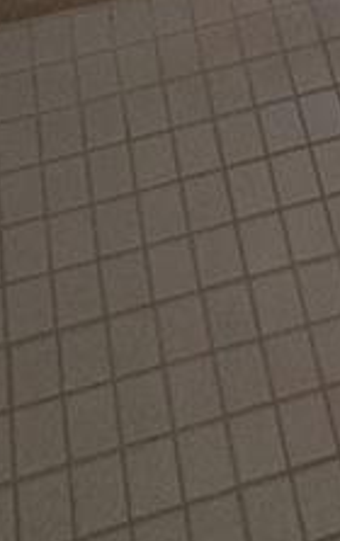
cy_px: -856
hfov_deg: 17.7
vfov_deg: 13.9
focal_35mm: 74
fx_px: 1094
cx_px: 199
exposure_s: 1/60
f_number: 1.9
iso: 80
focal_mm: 2.2
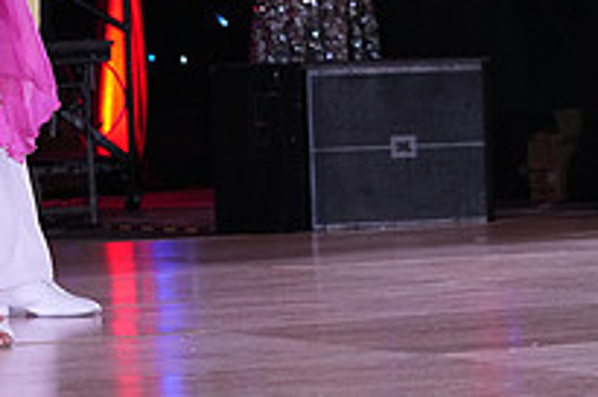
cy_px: -222
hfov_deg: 7.5
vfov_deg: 4.9
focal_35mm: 275
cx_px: 42
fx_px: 4561
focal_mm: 97
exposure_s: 1/250
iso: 2500
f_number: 5
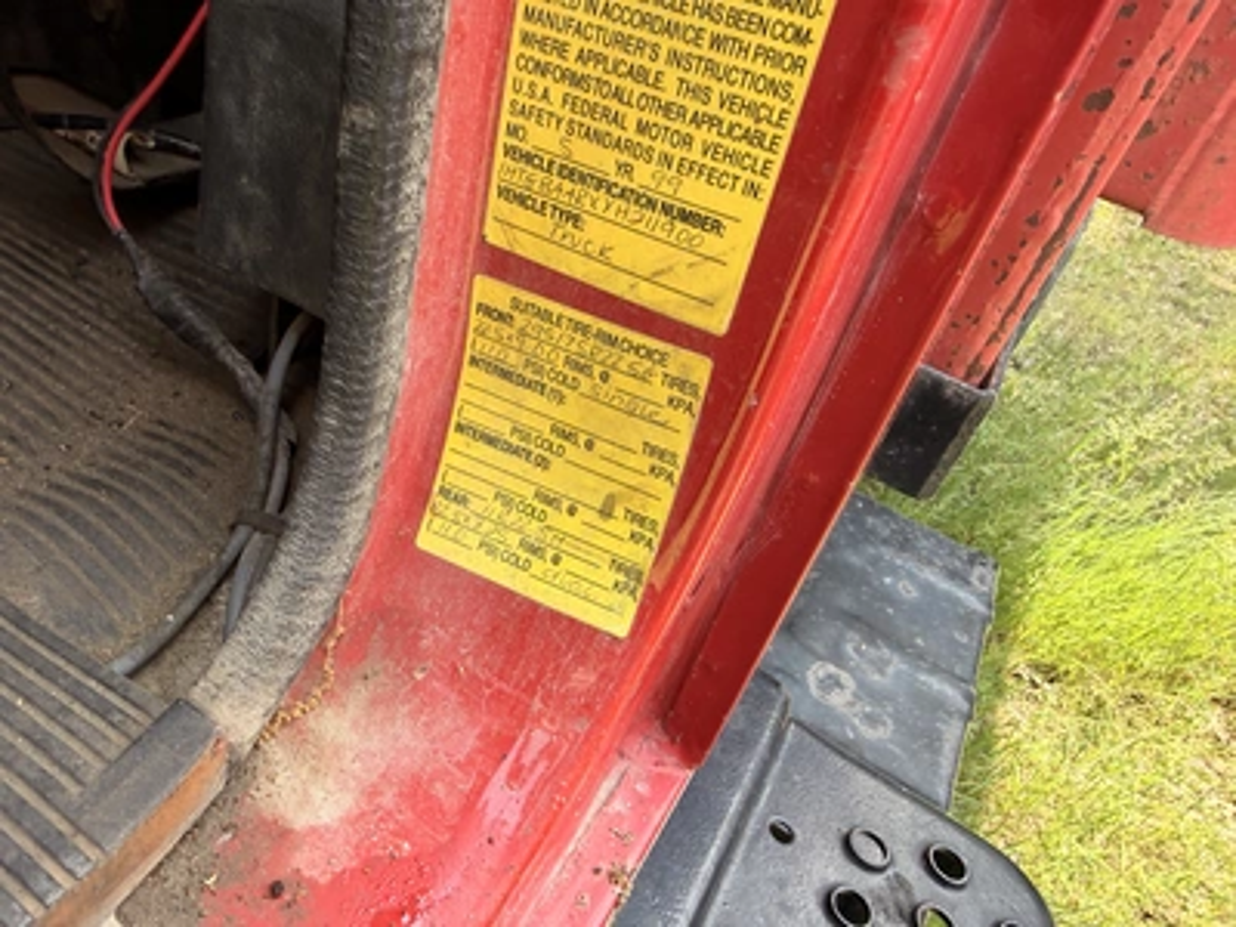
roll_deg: -14.4
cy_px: 464
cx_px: 618
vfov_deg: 56.8
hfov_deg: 71.6
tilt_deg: -32.3
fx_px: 857
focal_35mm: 24
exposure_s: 1/121
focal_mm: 2.22
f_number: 2.2
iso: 64
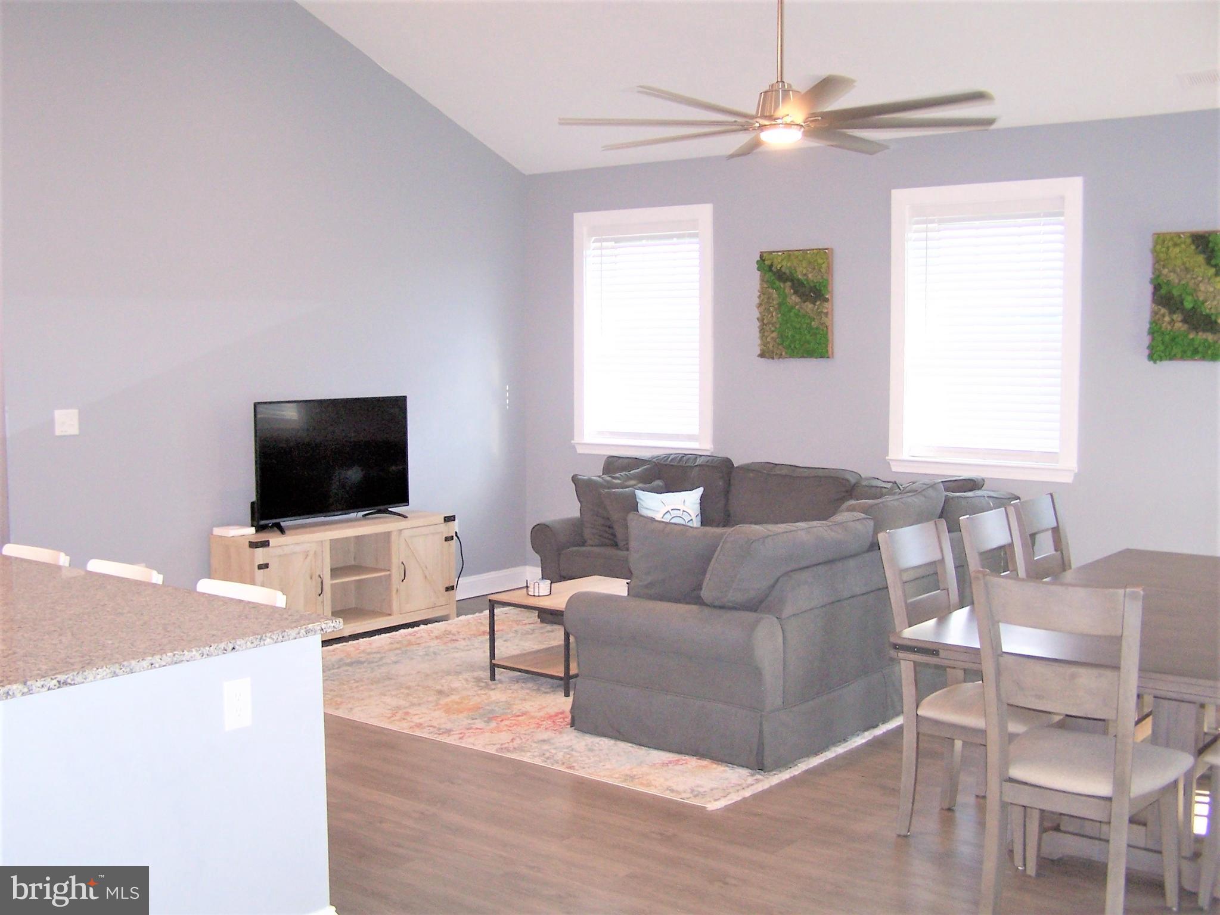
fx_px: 1340
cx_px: 610
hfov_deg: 49.0
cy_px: 458
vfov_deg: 37.7
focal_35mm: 38
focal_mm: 6.3
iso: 140
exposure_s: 1/60
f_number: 2.8
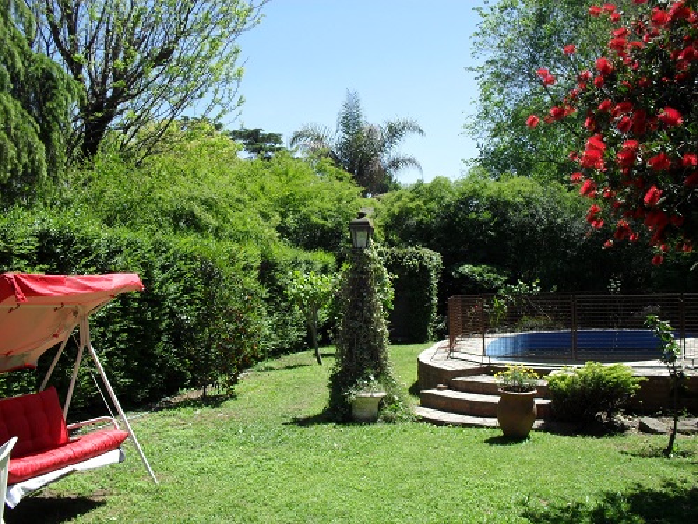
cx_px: 349
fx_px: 706
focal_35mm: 35
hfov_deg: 52.6
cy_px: 262
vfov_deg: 40.7
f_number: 8.4
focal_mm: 6.3
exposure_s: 1/125
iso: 100
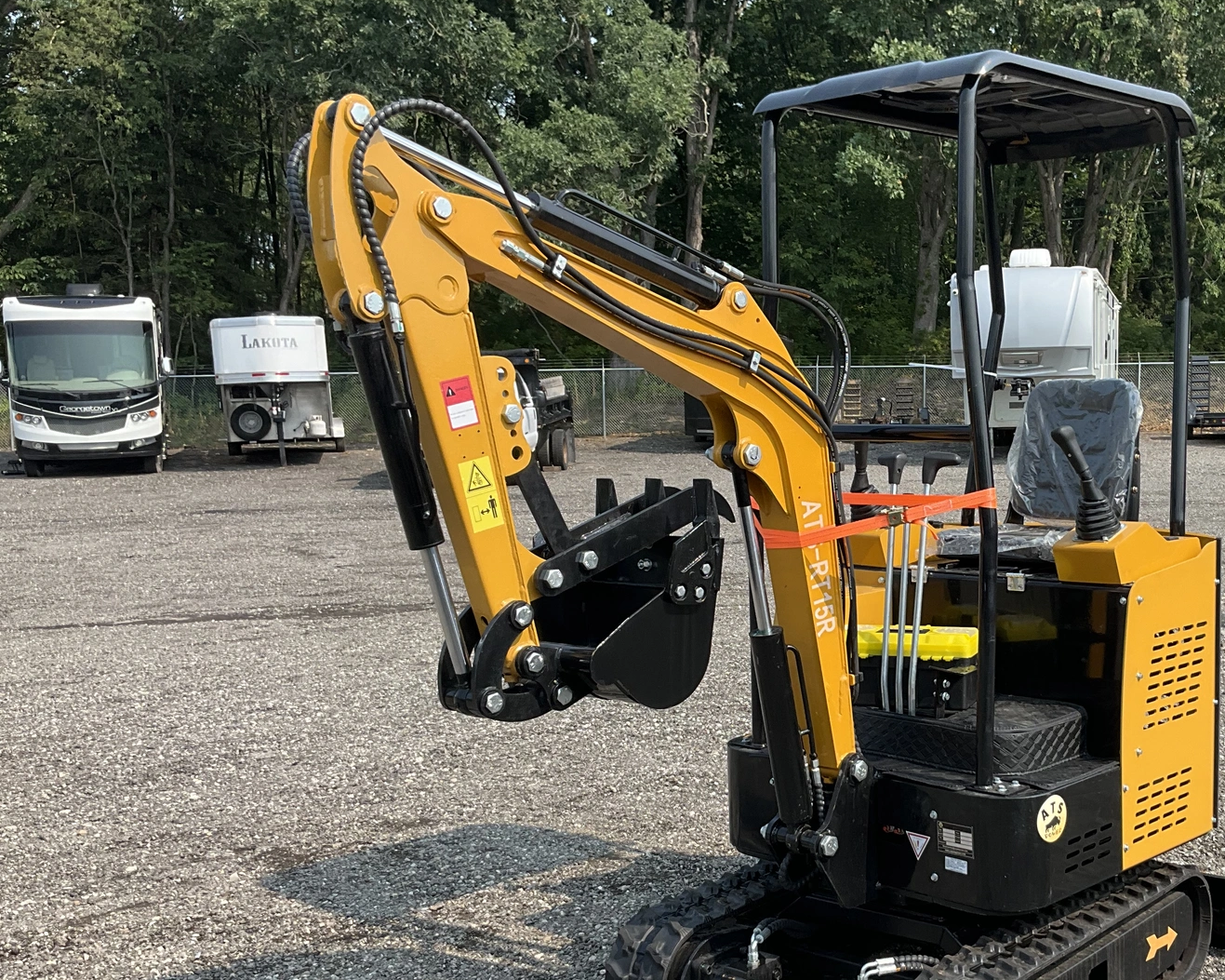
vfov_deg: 34.7
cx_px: 885
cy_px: 598
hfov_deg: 41.9
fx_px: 1559
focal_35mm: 43
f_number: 1.8
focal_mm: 3
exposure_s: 1/1055
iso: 25
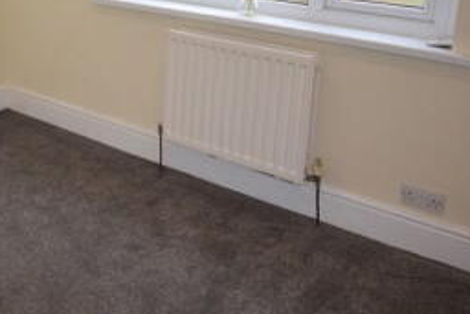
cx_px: 8
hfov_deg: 38.3
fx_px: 601
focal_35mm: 46
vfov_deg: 27.8
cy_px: 8
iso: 800
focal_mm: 12
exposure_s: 1/125
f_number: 5.6
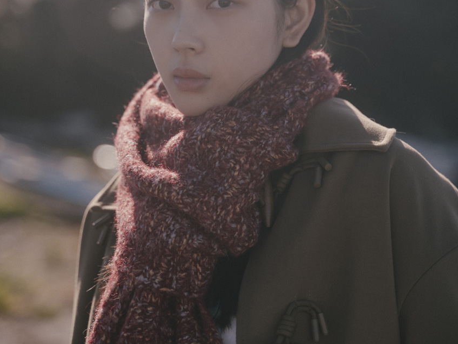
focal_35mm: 109
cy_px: 139
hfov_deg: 18.0
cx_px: 230
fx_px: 1442
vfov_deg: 13.6
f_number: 2.8
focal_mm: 75
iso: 100
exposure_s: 1/1600
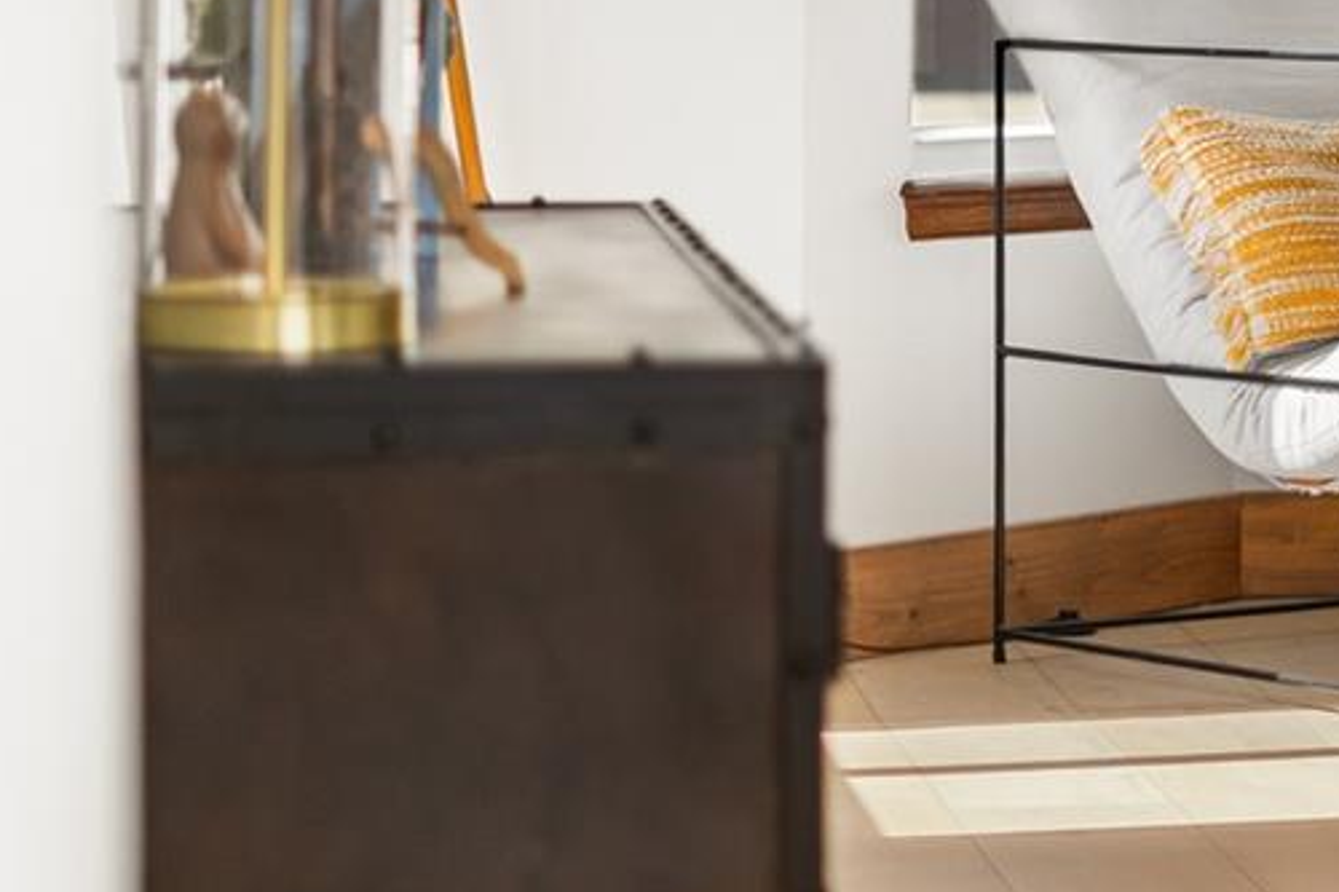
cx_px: 1955
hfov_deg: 12.3
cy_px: 29
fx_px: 5949
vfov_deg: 8.5
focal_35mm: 160
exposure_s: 1/400
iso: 500
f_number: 1.8
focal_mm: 50
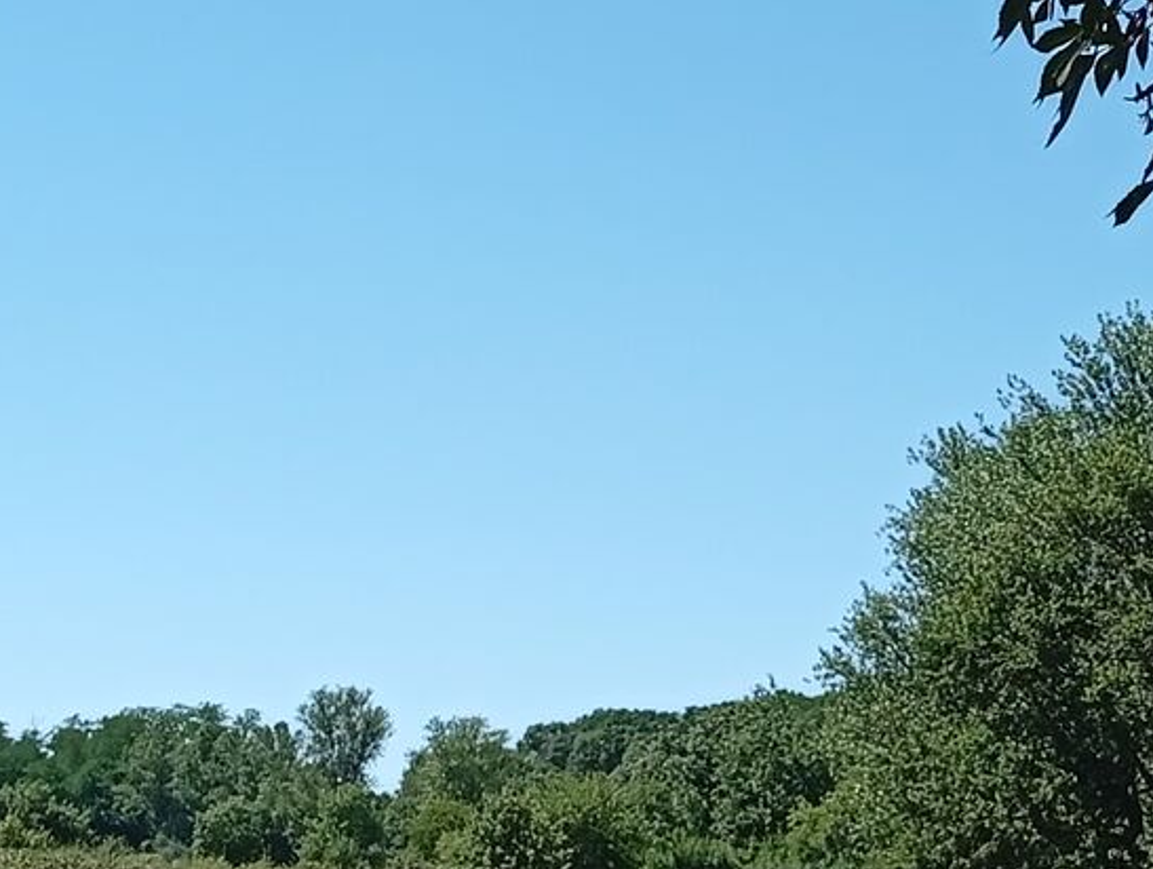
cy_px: 725
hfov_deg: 18.2
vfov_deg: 13.9
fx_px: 3536
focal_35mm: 106
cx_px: 1033
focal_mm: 3.98
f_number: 1.8
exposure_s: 1/569
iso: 50
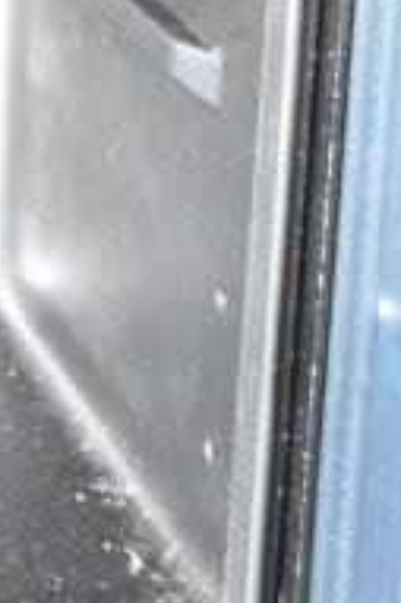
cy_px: -631
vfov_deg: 11.6
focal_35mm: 158
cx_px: -376
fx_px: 2645
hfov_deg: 8.3
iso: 2500
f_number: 3.8
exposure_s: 1/40
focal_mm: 22
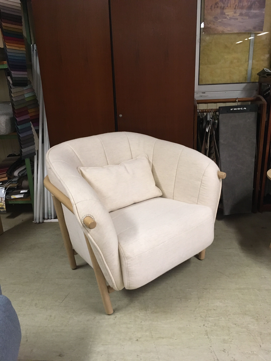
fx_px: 303
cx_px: 136
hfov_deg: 48.2
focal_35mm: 29
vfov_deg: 61.7
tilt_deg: -20.9
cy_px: 180
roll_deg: +2.8
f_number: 2.2
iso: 200
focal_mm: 4.15
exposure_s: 1/25
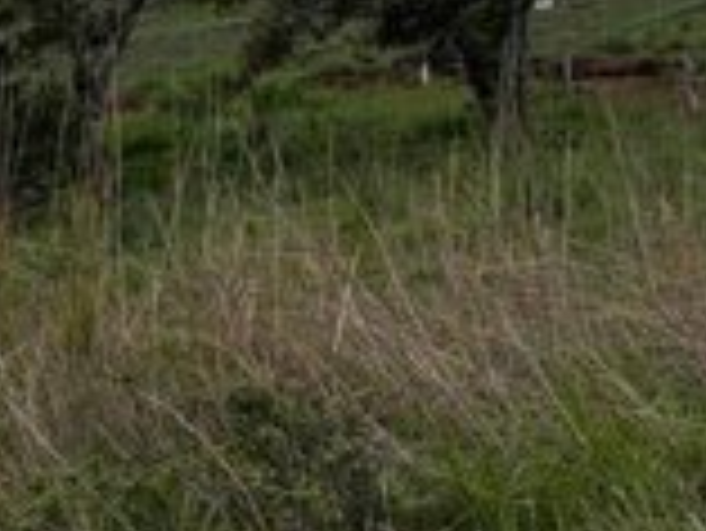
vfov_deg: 13.0
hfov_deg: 18.7
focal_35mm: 105
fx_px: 2143
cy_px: -382
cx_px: 306
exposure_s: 1/4065
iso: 50
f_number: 1.6
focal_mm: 5.96
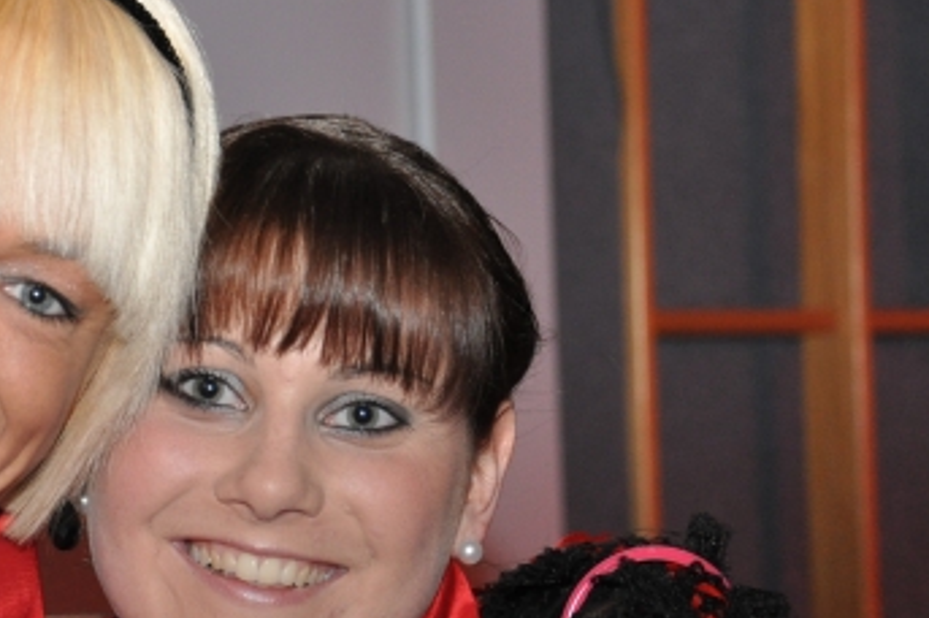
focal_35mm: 182
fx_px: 4692
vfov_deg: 7.5
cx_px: 92
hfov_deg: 11.2
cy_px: 459
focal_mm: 52
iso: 800
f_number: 5.6
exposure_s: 1/60
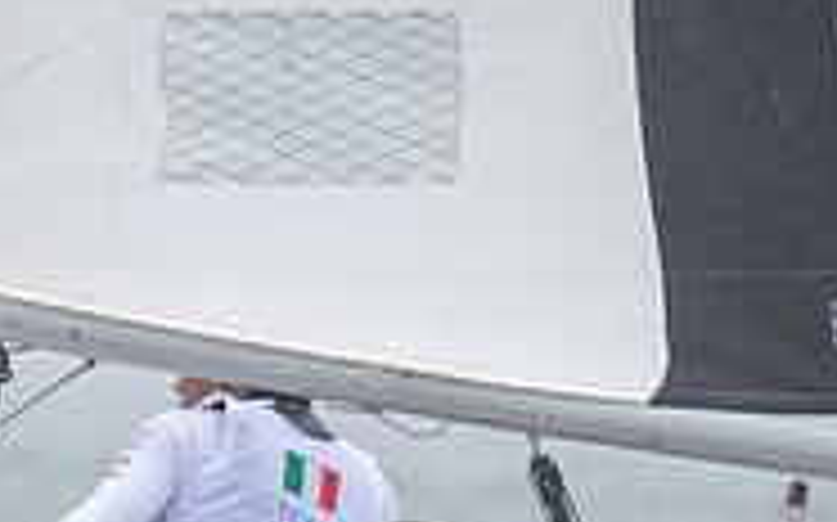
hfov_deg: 1.4
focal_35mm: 1462
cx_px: 356
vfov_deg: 0.9
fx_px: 33329
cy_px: 673
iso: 250
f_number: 4
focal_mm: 300
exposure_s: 1/2000
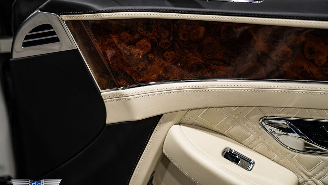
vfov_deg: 15.7
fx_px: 670
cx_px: 163
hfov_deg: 27.5
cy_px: 92
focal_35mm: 77
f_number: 4
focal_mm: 73
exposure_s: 1/125
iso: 1600
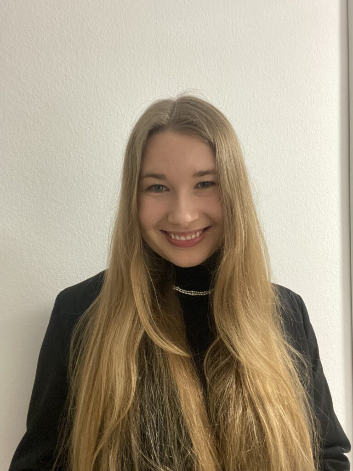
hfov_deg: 46.8
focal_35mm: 30
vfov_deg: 60.0
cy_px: 236
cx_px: 176
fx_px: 408
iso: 640
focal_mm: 2.71
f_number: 2.2
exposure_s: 1/25
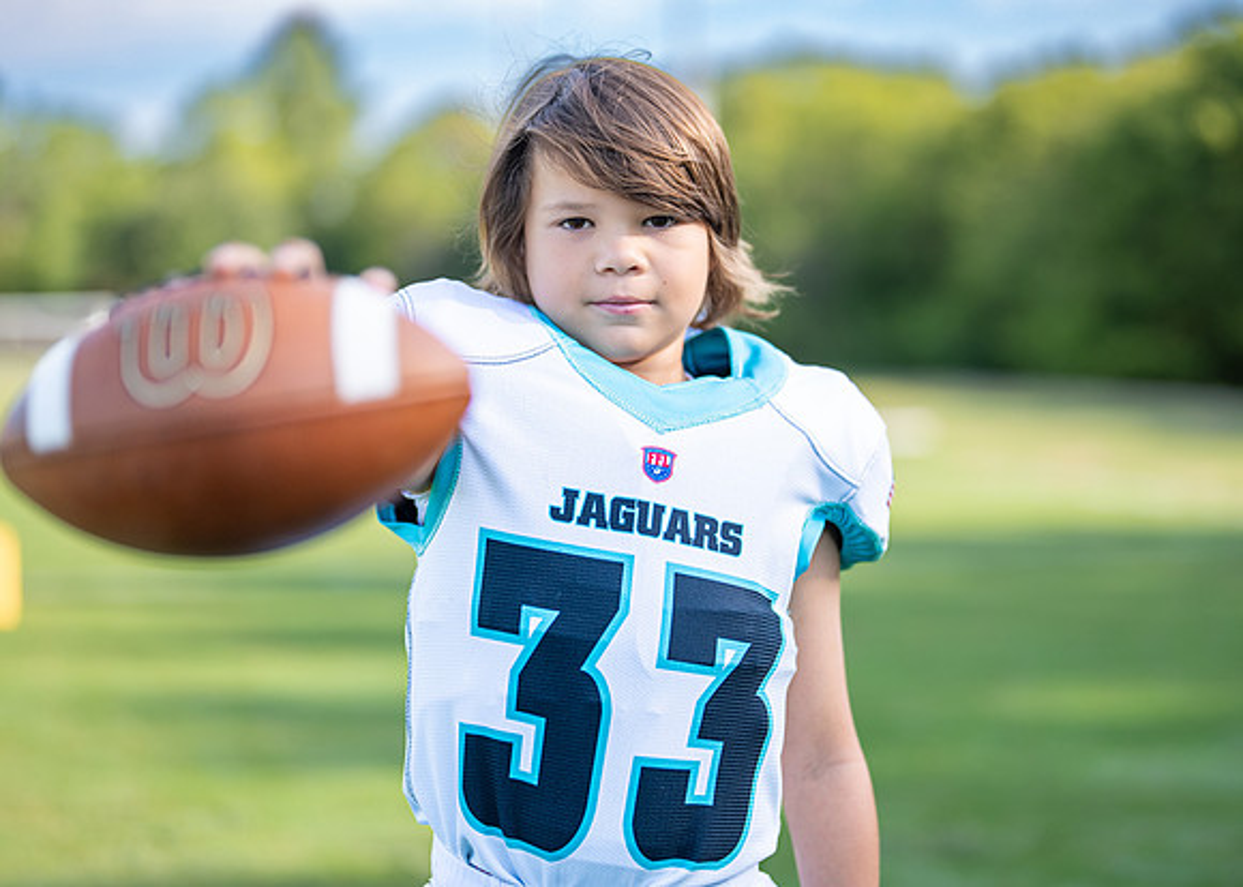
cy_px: 416
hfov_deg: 30.8
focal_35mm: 64
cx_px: 658
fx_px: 2258
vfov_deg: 22.2
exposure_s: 1/2000
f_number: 1.2
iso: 100
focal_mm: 50
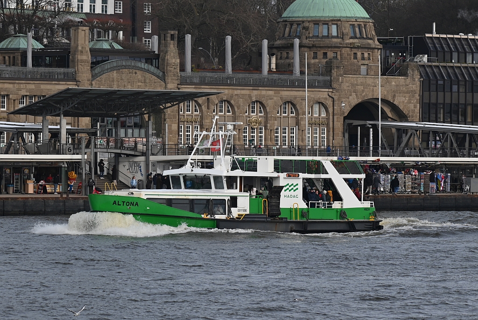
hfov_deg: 17.0
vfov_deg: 11.4
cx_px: 239
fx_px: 1595
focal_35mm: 120
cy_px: 160
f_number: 7.1
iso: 100
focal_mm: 120
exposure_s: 1/320
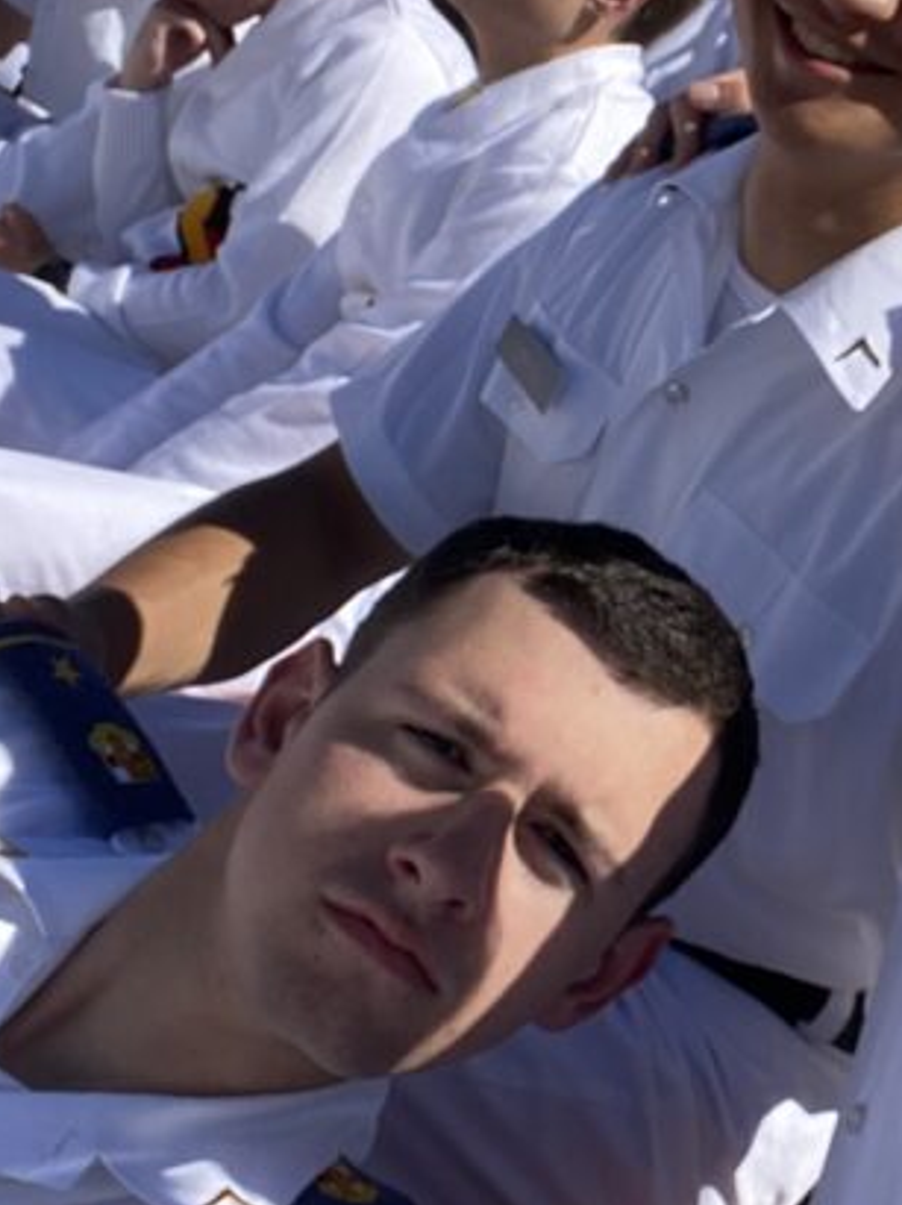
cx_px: 973
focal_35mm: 75
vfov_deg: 26.0
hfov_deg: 18.9
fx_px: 2608
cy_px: 508
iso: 25
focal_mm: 2.71
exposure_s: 1/1018
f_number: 2.2
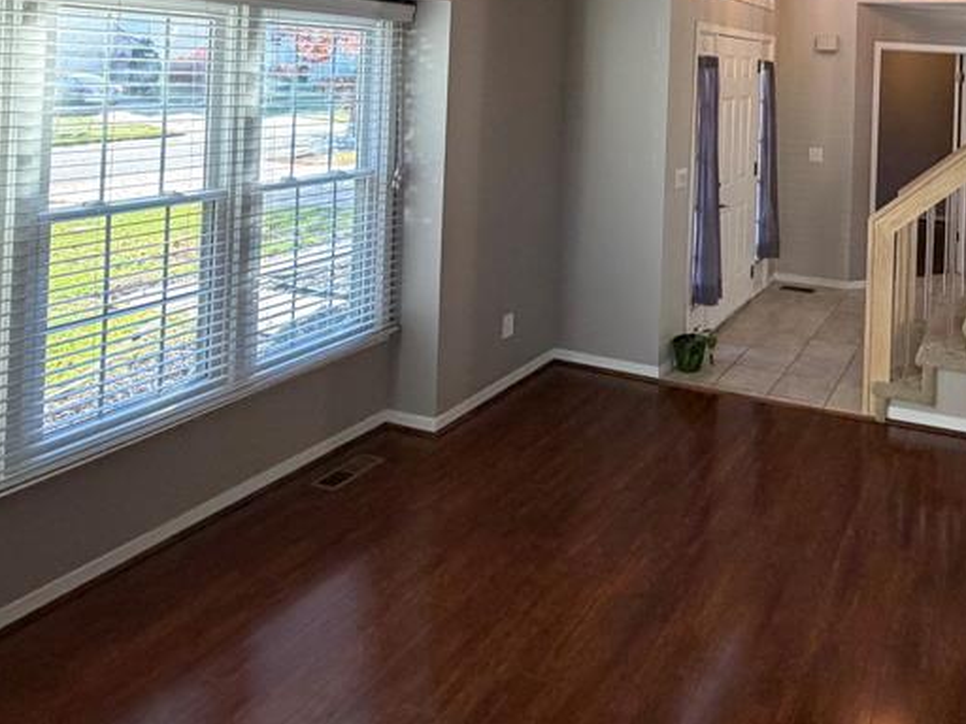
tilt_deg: +0.1
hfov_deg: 59.3
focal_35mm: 28
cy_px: 62
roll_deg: -2.0
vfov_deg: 44.8
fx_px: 781
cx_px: 749
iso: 320
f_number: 2.2
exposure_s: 1/120
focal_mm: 2.22
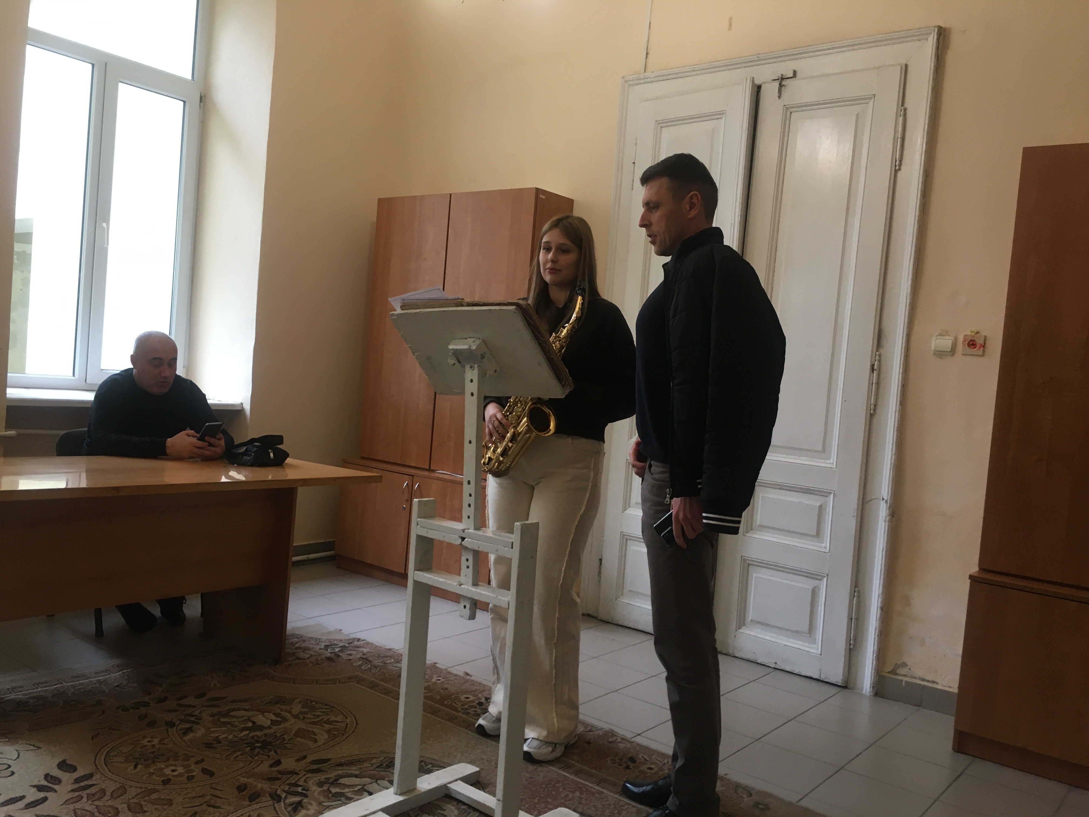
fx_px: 912
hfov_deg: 61.7
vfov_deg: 48.2
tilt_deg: -0.7
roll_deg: -3.7
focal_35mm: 29
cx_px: 544
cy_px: 408
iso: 100
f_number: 2.2
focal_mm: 4.15
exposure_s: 1/33
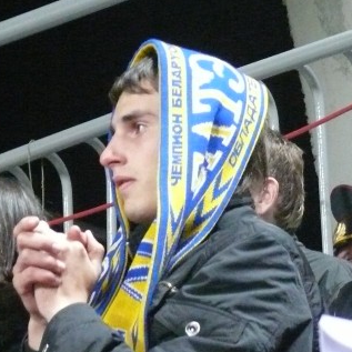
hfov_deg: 5.8
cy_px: 158
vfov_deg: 5.8
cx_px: 145
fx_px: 3463
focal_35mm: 301
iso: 800
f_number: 3.6
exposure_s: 1/25
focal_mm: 23.7
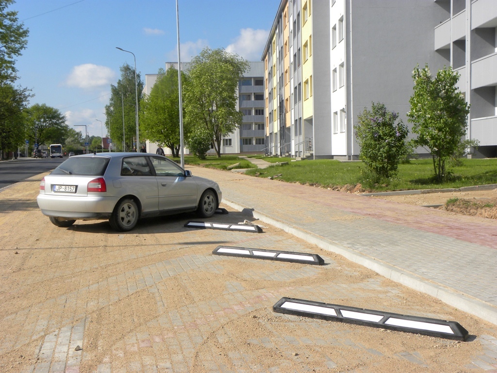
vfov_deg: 31.5
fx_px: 660
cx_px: 248
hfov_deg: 41.2
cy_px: 186
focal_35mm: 46
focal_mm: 8.2
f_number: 5.6
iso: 64
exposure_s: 1/324
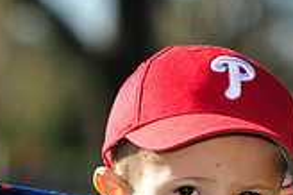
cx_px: 177
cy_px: 249
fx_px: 3886
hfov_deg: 4.3
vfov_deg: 2.9
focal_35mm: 478
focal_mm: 135
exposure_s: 1/800
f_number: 4.5
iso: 200
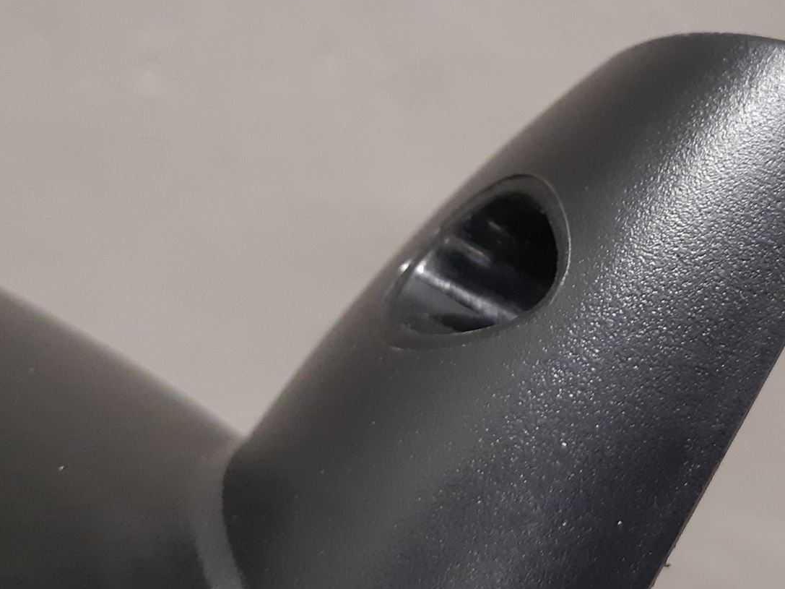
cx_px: 589
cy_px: 163
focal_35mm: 49
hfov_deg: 37.9
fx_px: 1111
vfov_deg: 29.3
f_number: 1.7
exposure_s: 1/50
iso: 250
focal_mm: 3.93
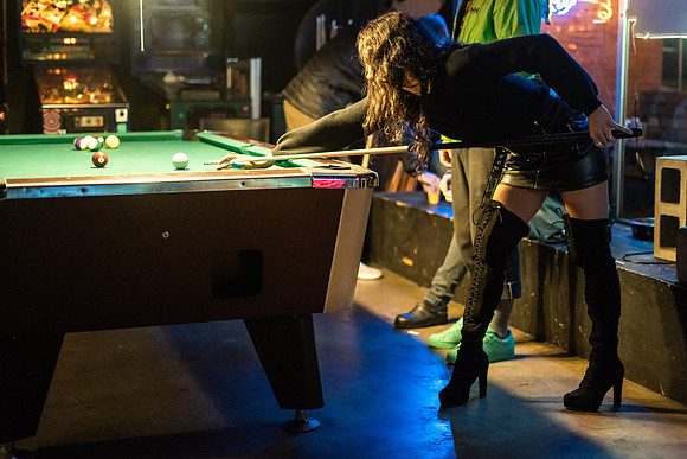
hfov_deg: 37.2
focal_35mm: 53
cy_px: 233
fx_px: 1019
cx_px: 358
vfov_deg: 25.3
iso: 3200
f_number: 1.8
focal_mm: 50
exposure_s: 1/320
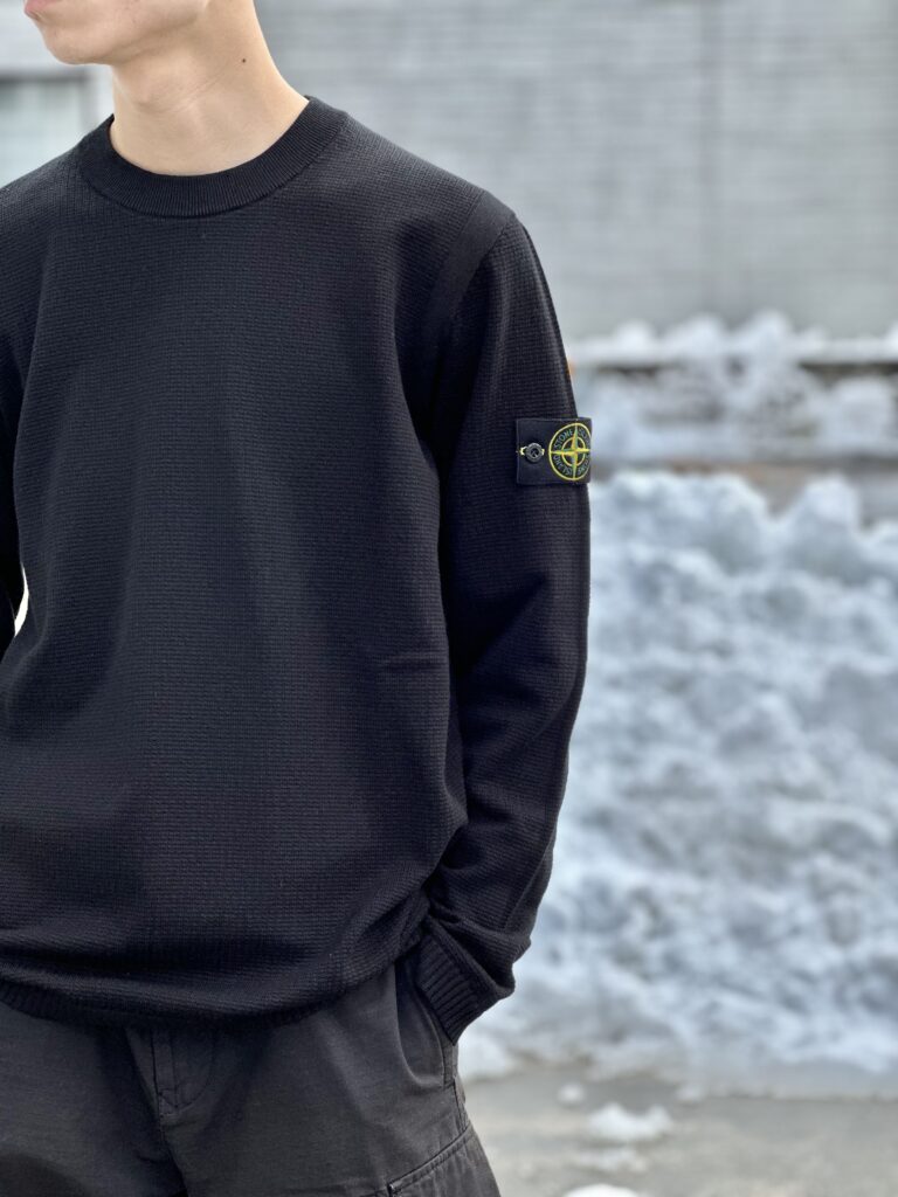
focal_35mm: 77
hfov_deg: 19.1
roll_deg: +0.7
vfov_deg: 25.3
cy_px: 598
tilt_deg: -6.1
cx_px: 449
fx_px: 2663
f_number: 2.8
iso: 25
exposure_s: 1/258
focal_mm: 9
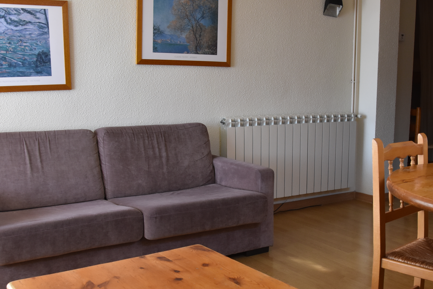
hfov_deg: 43.1
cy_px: 194
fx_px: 541
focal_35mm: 45
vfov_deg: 29.6
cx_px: 283
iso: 800
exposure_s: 1/160
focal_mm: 18
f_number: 6.3
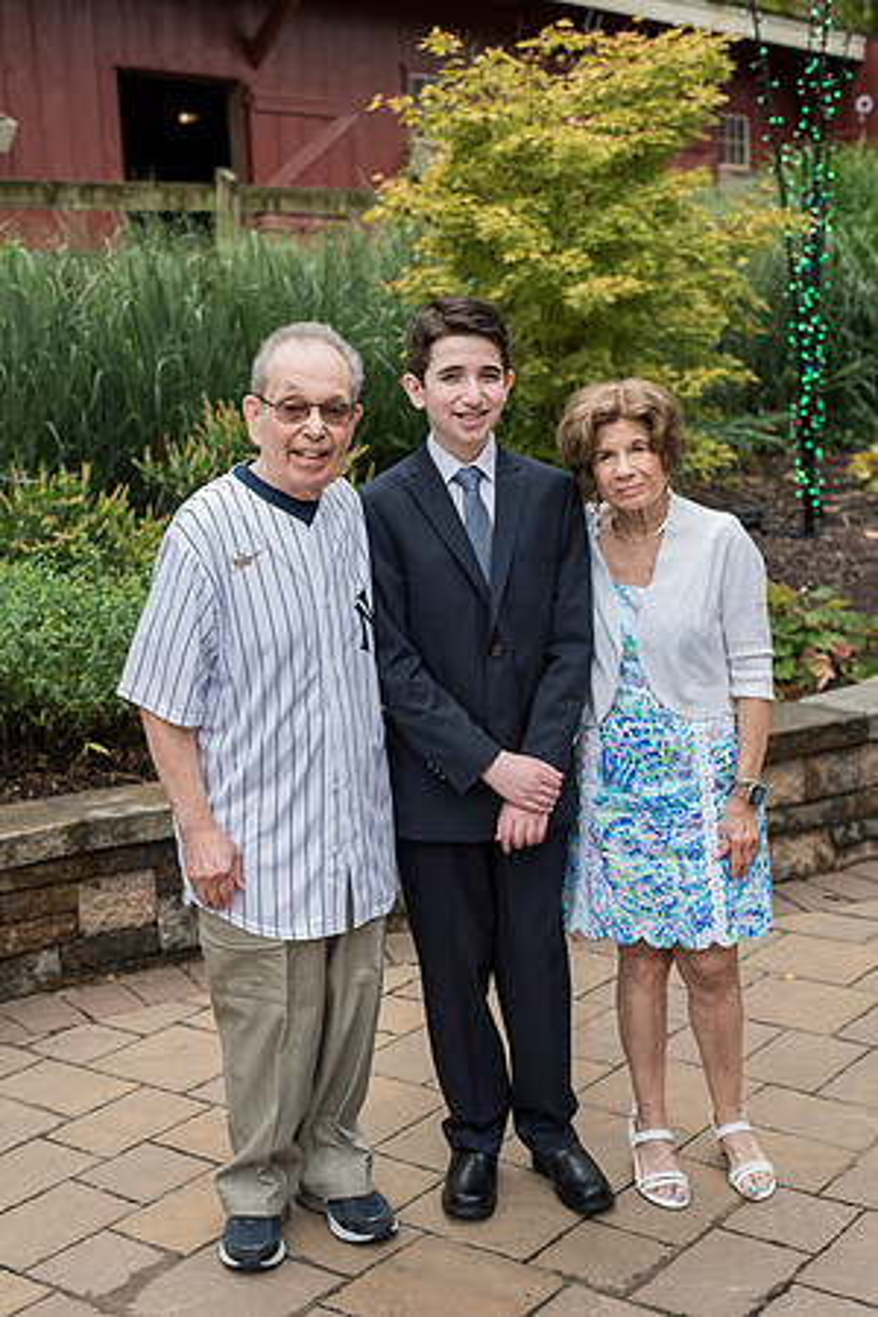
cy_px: 658
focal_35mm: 50
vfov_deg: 39.6
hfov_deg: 27.0
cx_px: 439
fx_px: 1829
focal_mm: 50
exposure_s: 1/800
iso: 400
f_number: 4
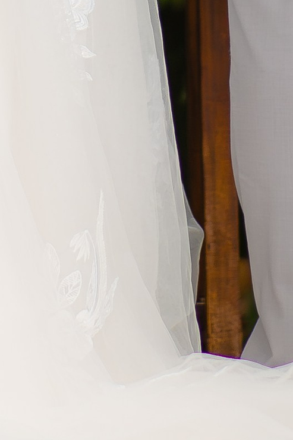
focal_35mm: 436
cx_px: 74
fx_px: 5325
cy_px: -513
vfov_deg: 4.6
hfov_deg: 3.2
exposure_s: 1/1250
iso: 500
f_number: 1.4
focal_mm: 56
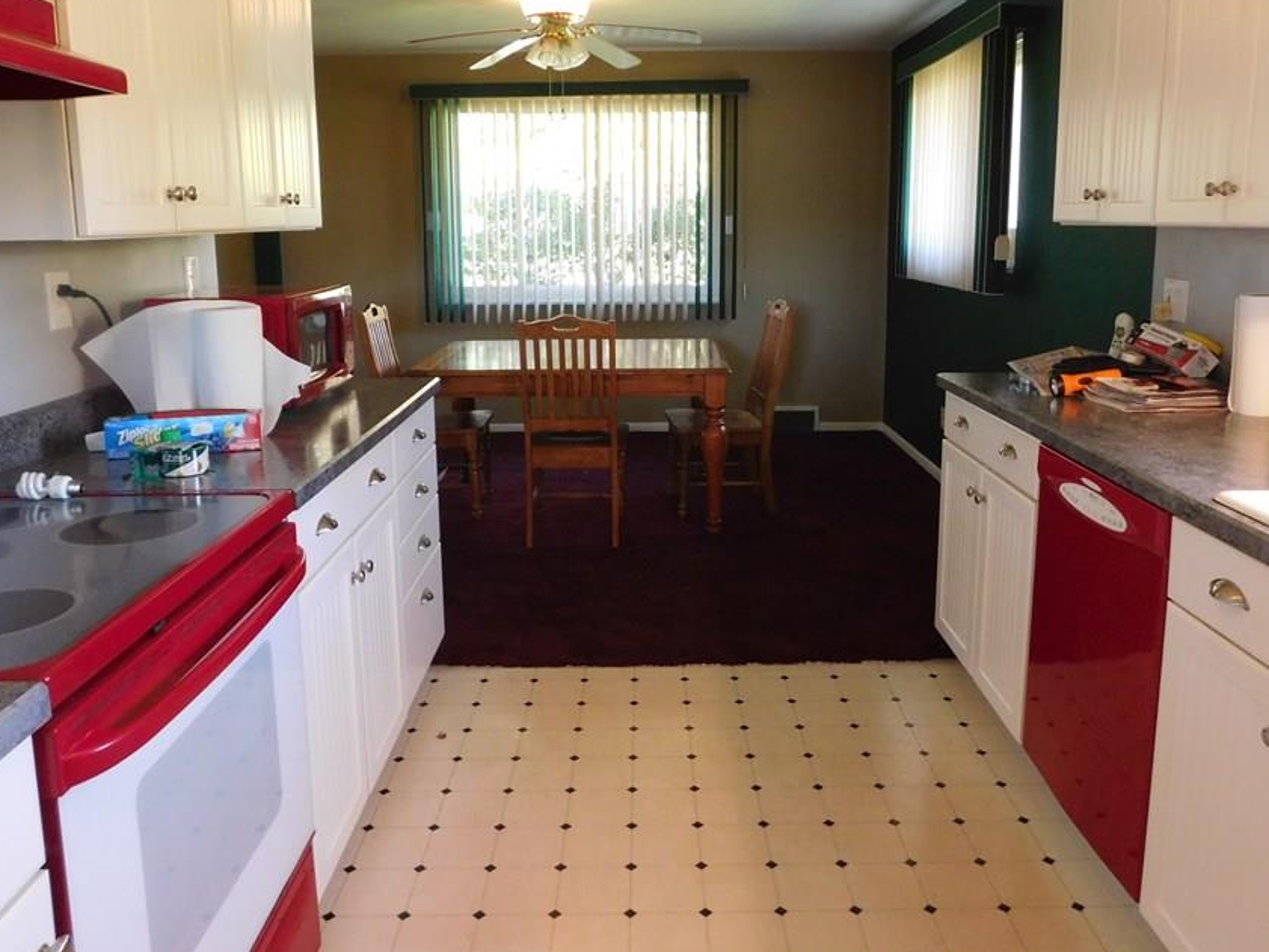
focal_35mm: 28
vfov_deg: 49.5
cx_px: 653
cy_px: 389
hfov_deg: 63.4
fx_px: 1027
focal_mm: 4
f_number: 3
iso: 400
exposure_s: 1/25
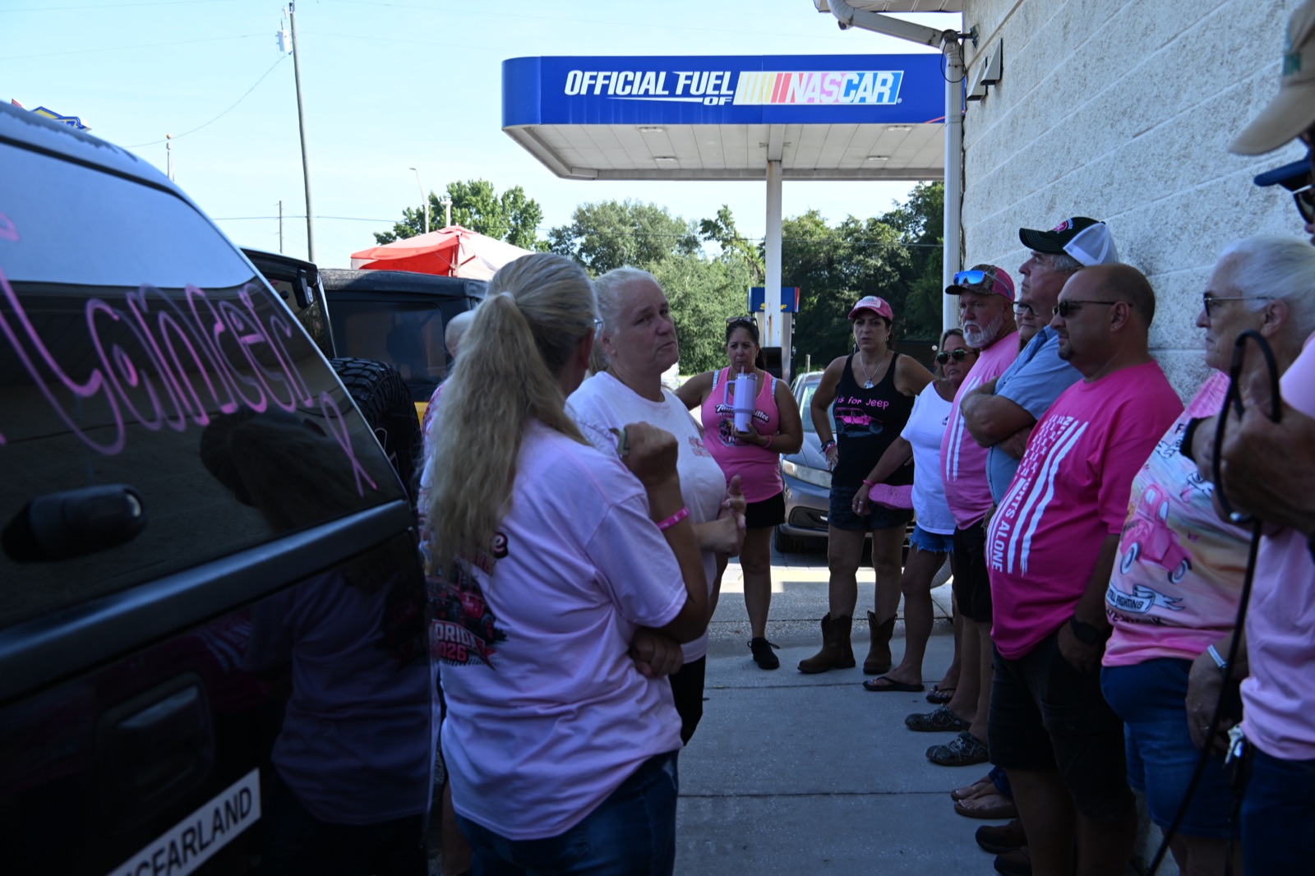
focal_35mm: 38
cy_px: 438
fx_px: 1388
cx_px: 658
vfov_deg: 35.0
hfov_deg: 50.7
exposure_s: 1/160
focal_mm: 38
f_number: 7.1
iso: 200
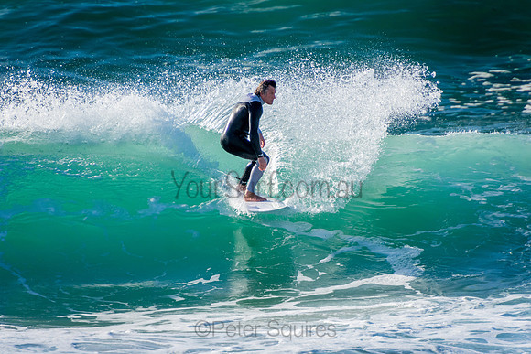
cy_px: 177
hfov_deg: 3.4
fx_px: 8852
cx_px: 266
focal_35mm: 600
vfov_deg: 2.3
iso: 280
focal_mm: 400
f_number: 5.6
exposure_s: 1/2000
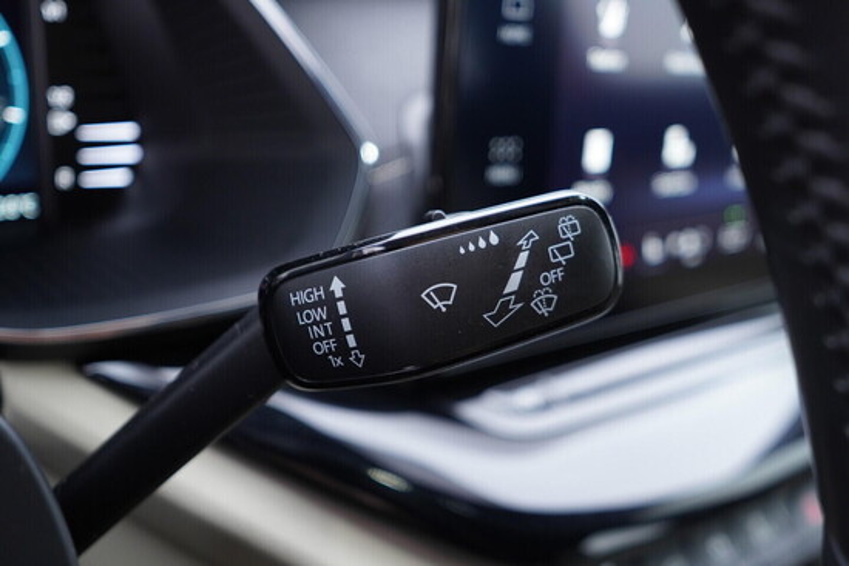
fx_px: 849
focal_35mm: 36
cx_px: 424
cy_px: 283
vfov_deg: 36.9
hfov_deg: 53.1
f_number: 2.8
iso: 400
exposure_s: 1/40
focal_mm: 24
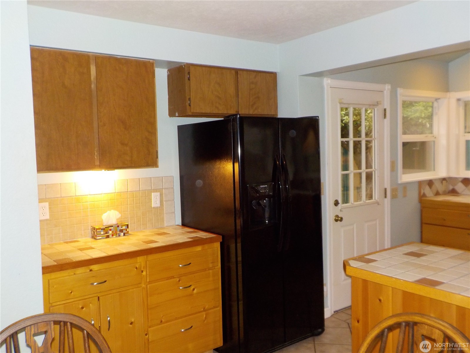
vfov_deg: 46.8
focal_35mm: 30
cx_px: 235
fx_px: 407
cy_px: 176
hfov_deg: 60.0
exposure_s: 1/30
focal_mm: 4.1
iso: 250
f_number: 3.3
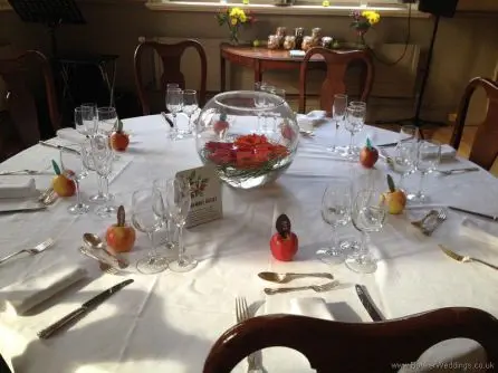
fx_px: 503
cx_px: 249
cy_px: 186
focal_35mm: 35
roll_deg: -1.7
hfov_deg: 52.7
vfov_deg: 40.7
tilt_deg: -25.4
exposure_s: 1/24
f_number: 2.4
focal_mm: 4.28
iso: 50
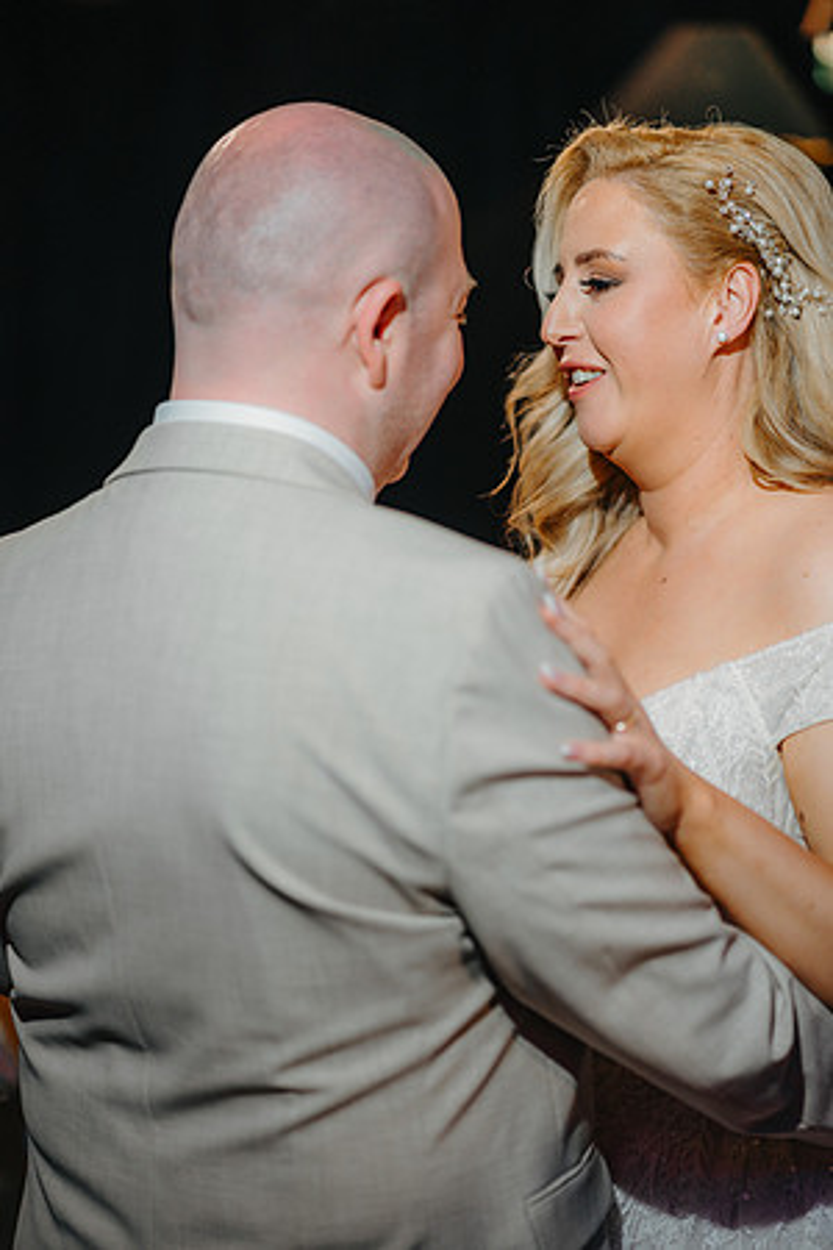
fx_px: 2950
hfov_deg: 16.1
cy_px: 625
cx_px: 416
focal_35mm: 85
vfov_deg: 23.9
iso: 200
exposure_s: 1/200
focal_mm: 85
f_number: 2
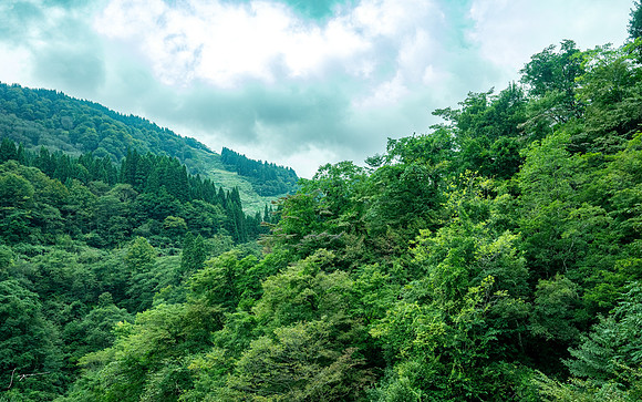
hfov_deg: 58.7
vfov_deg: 38.8
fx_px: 571
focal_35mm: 33
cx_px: 321
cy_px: 214
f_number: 8
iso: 900
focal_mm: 32
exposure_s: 1/400
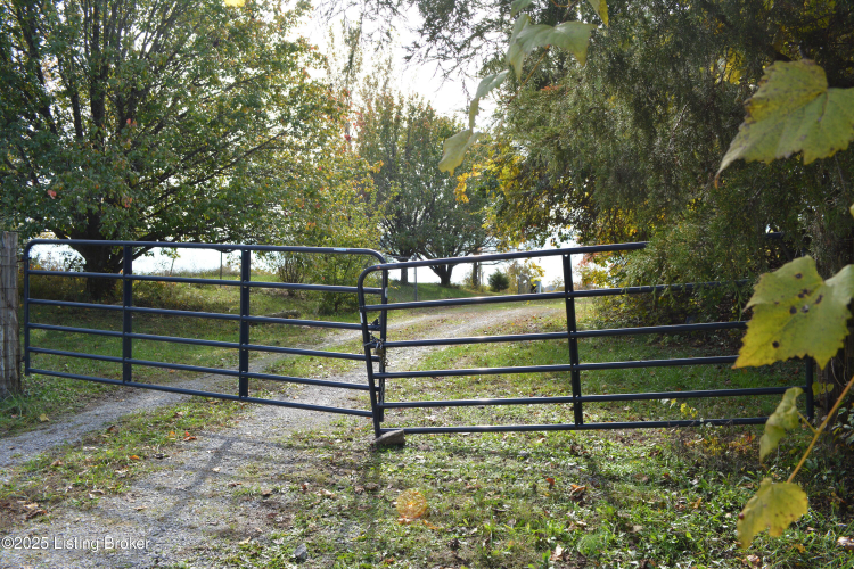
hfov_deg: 67.4
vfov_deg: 47.9
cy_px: 284
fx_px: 640
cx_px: 427
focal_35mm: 27
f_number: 7.1
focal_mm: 18
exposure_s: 1/200
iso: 200
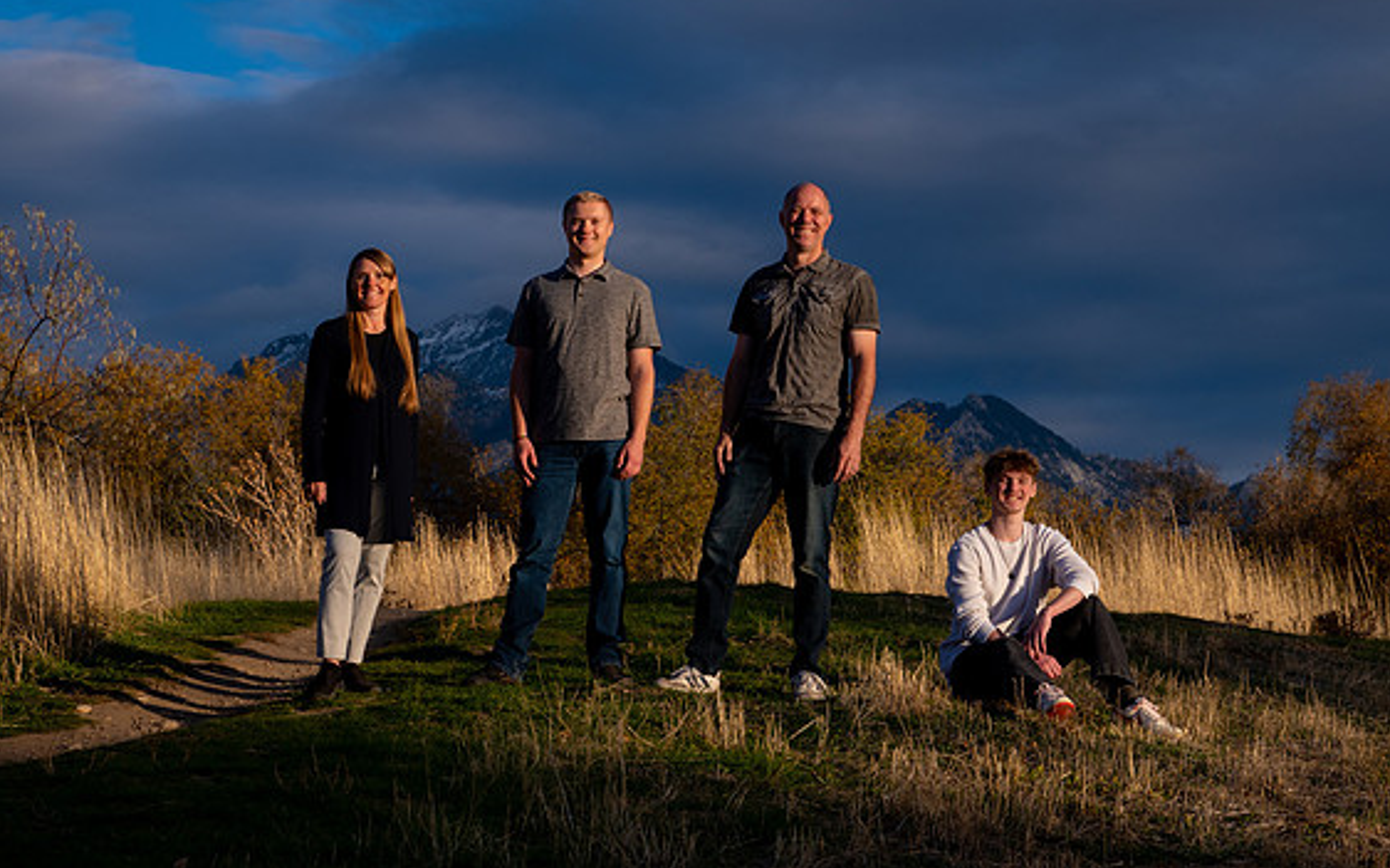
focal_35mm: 96
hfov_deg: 21.6
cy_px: 408
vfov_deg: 13.6
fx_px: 3636
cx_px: 716
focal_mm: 70
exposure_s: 1/320
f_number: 13
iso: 400
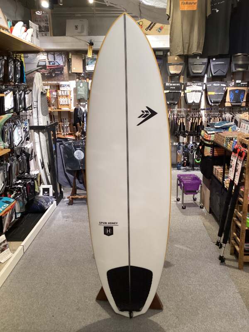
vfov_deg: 58.4
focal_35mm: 31
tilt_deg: -14.0
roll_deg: +0.4
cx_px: 124
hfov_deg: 45.4
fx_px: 297
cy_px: 166
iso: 125
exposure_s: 1/60
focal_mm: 3.3
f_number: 2.4
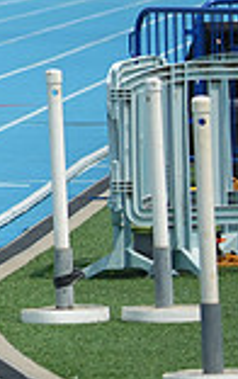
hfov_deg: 2.0
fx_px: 6649
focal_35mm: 643
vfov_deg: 3.3
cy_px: 16
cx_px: -415
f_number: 5
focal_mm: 170
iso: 500
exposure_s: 1/4000
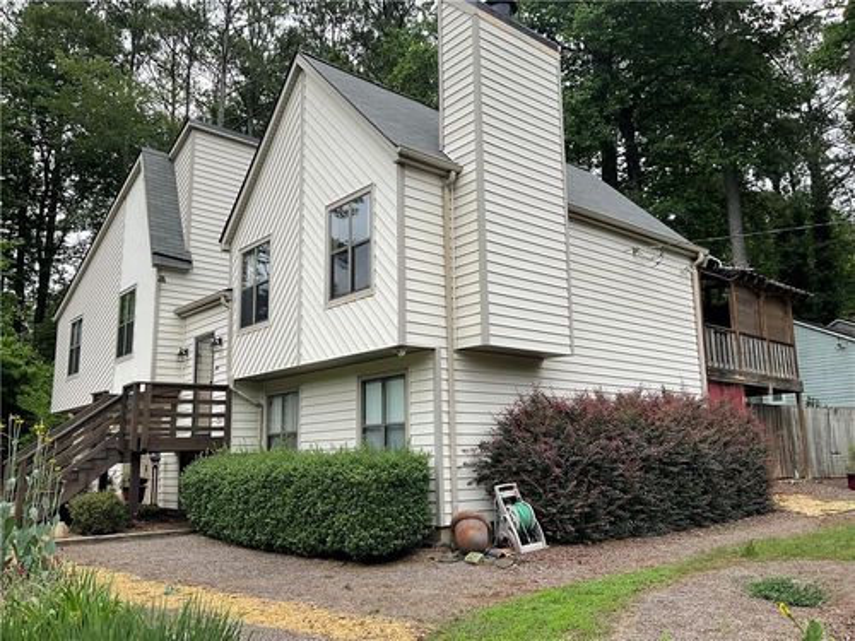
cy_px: 320
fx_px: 716
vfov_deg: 48.2
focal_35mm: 29
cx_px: 428
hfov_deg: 61.7
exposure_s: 1/1076
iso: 16
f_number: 1.8
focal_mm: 3
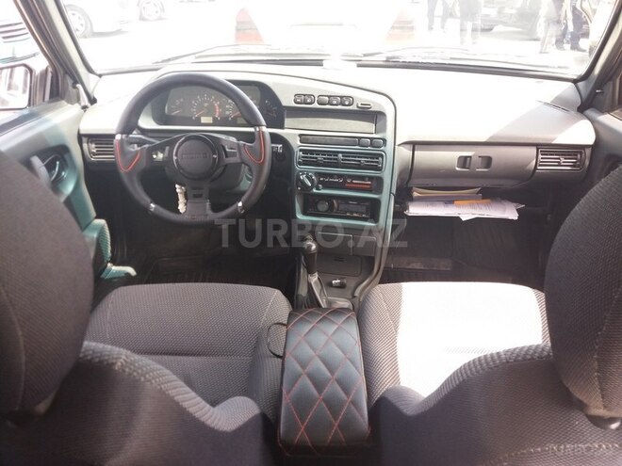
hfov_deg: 63.4
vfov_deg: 49.7
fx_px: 503
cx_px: 311
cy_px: 233
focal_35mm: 28
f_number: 1.9
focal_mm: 3.7
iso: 64
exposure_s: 1/100
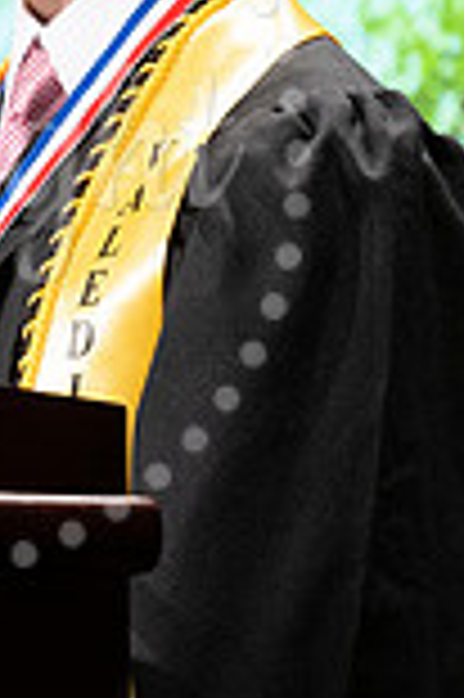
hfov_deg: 2.4
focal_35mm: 564
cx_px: -456
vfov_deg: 3.7
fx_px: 10928
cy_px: 218
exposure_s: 1/100
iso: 1000
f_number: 4
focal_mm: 110
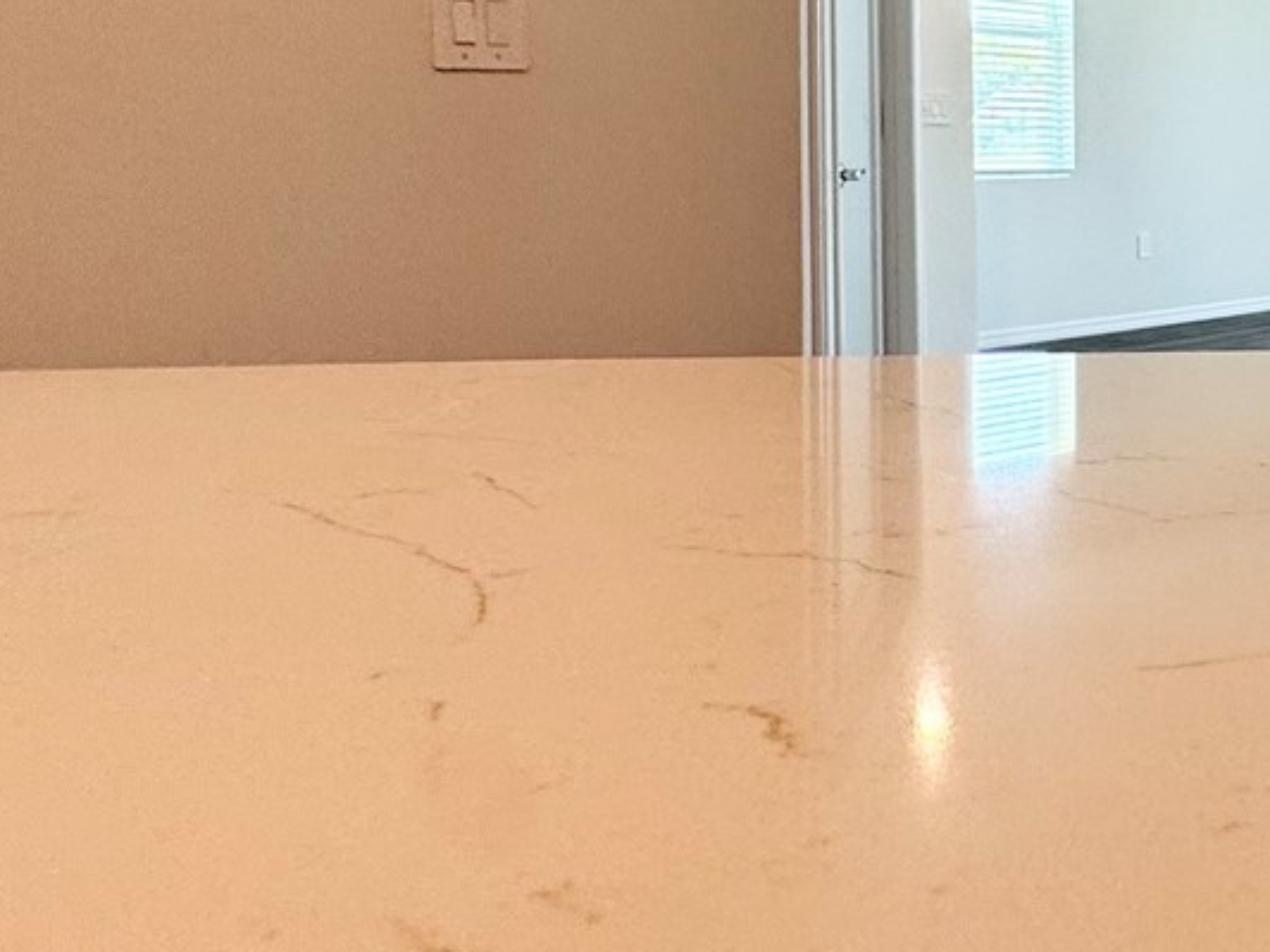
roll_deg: +0.6
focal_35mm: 42
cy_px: 169
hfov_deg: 40.5
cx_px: 1203
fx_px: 1541
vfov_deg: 33.2
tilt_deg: -0.6
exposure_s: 1/120
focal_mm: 2.22
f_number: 2.2
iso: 125
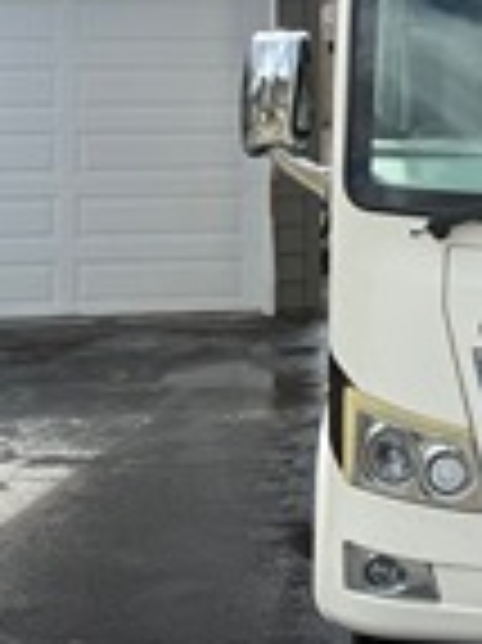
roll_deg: -0.3
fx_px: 2492
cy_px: 45
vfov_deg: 14.6
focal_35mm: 134
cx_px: 676
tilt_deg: -1.6
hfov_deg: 10.7
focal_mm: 6.76
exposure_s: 1/3891
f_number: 1.78
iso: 100
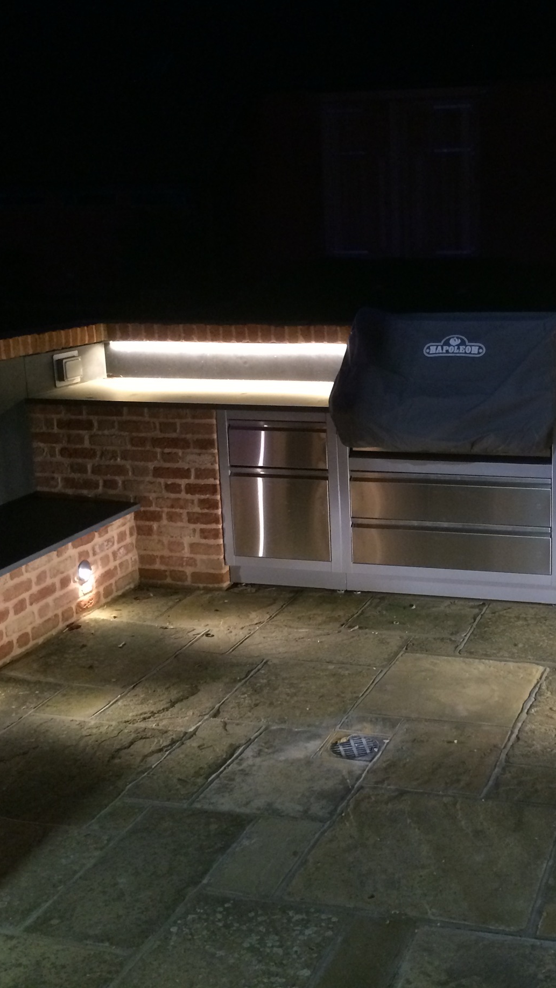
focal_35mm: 43
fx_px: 1127
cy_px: 486
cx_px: 438
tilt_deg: -12.4
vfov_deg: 47.4
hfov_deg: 27.2
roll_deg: +1.1
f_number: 2.2
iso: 320
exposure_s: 1/17
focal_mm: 4.15
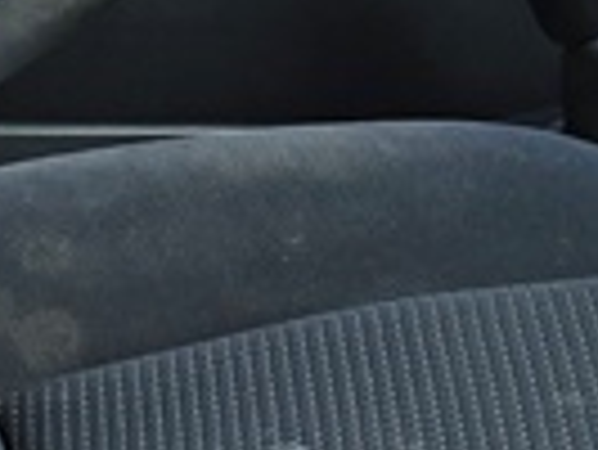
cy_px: -302
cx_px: -355
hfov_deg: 10.7
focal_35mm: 177
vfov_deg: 8.2
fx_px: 3060
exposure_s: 1/180
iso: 32
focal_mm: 6.3
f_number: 1.7
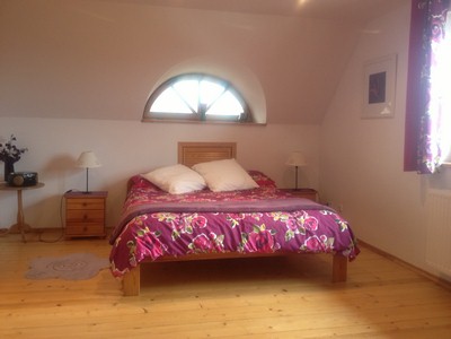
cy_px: 170
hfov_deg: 52.6
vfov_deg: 40.7
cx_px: 226
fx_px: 456
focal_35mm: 35
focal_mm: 4.28
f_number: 2.4
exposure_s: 1/20
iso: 100
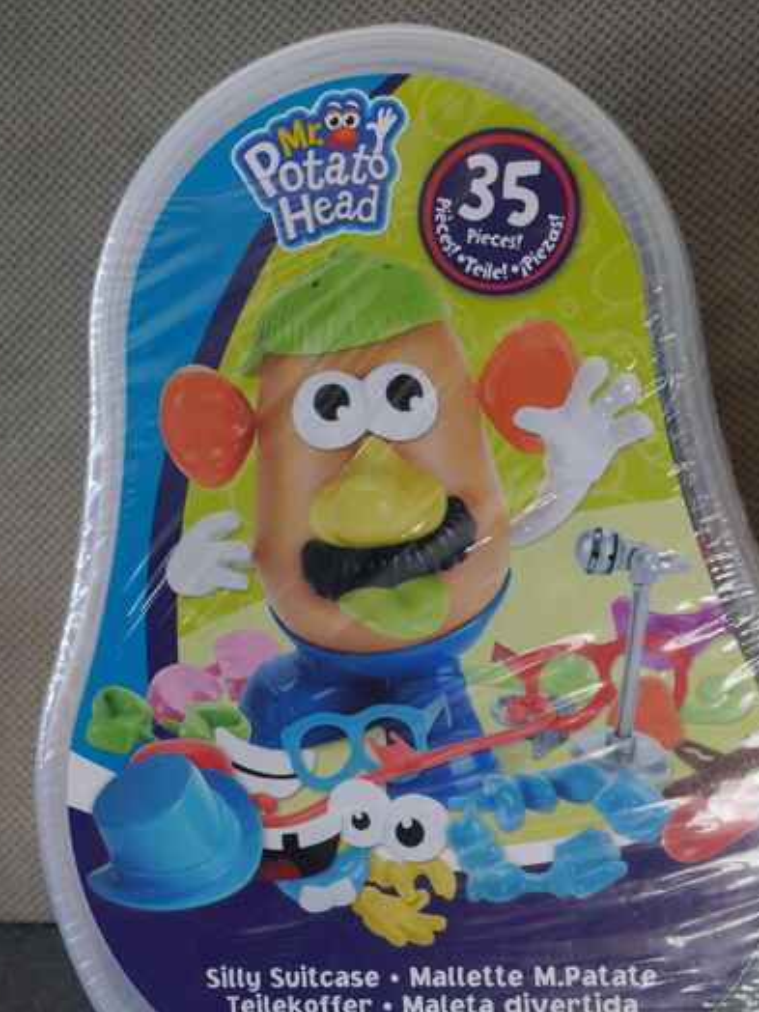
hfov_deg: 24.0
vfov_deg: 31.6
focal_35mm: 61
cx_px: 402
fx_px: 1783
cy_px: 613
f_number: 5.3
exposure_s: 1/60
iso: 1250
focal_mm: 25
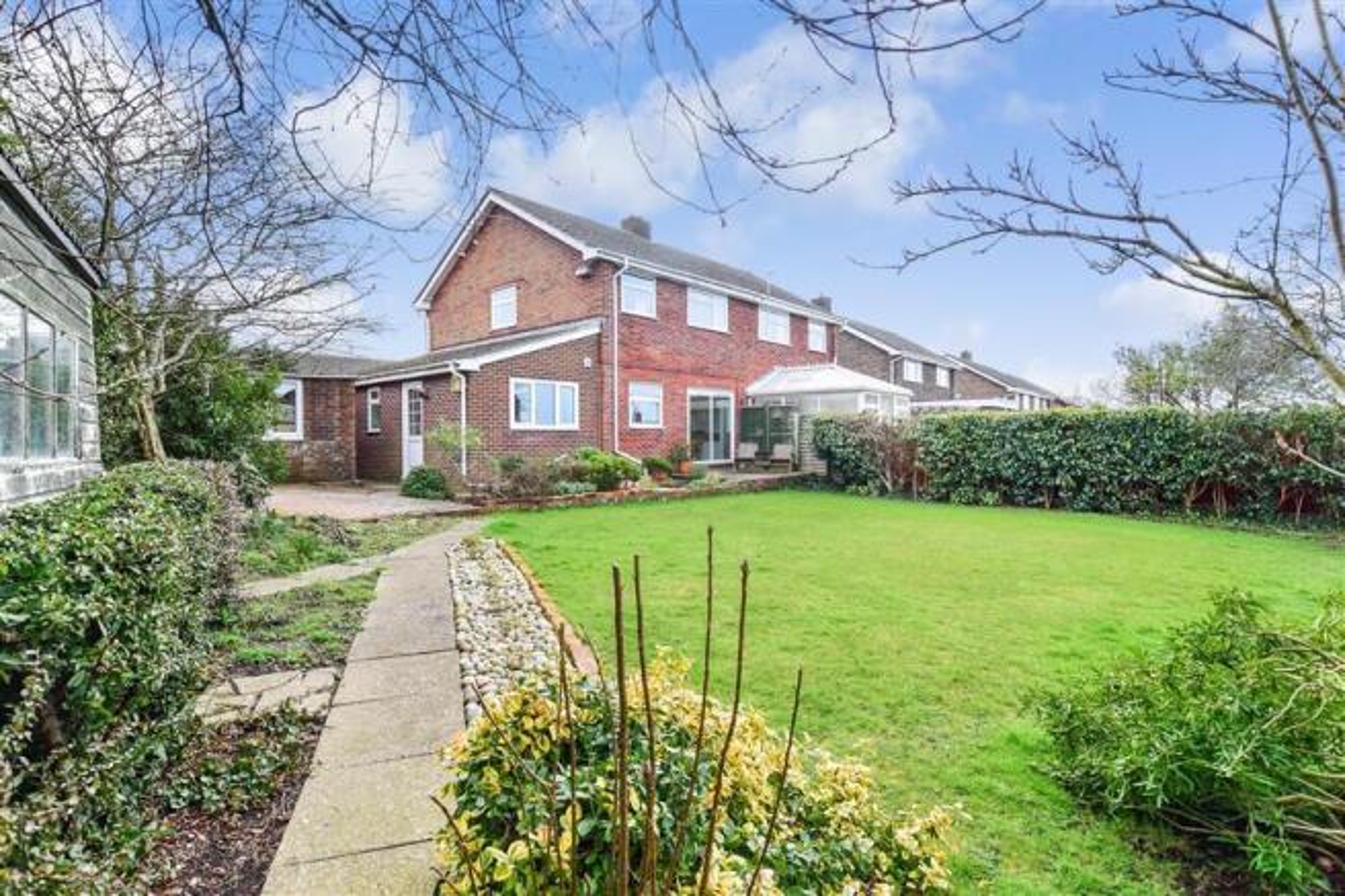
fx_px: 644
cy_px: 448
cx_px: 672
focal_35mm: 17
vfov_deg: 69.6
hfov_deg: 92.5
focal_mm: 11.5
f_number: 8
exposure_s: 1/250
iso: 400
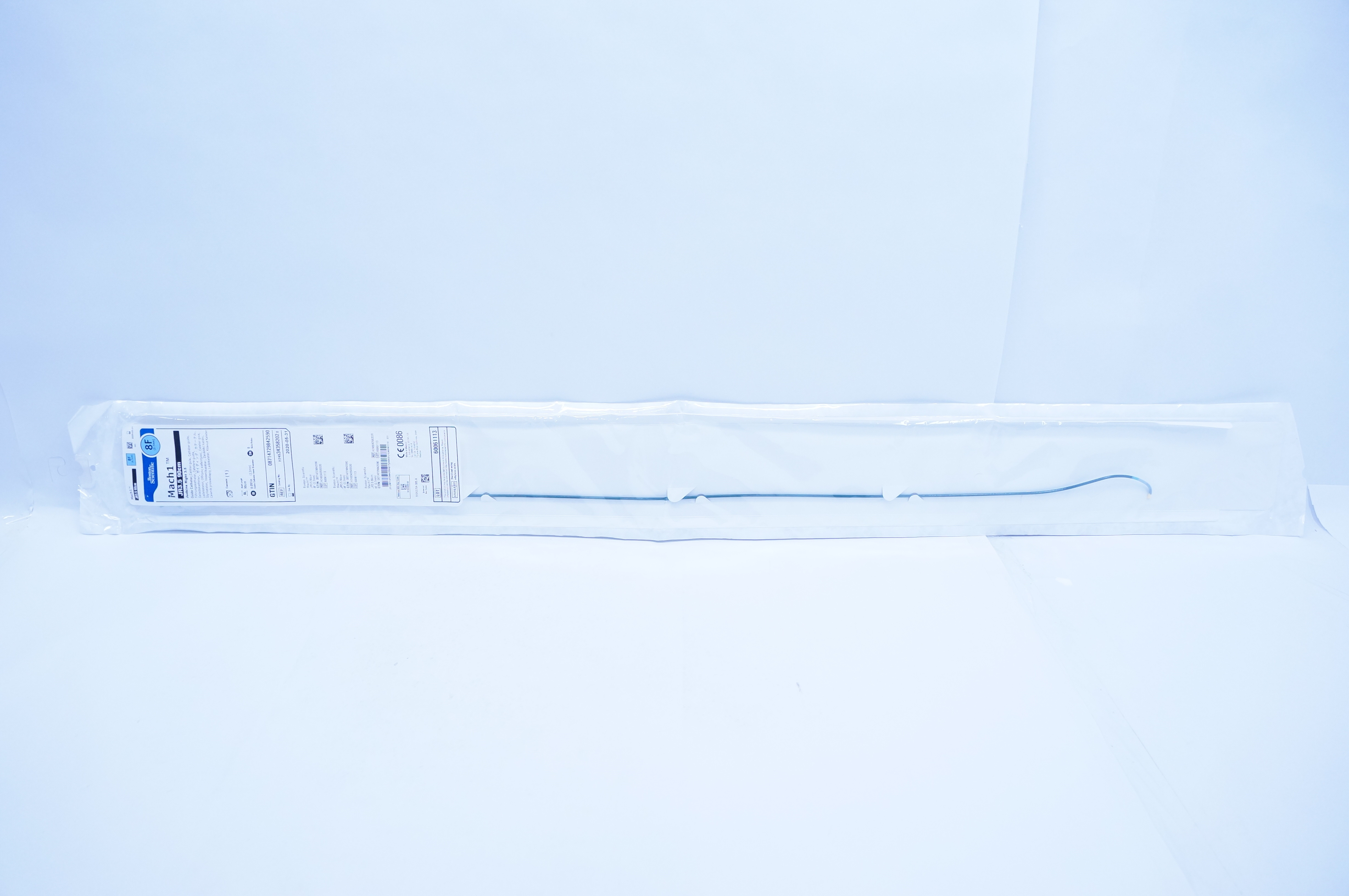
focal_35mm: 27
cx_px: 674
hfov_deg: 67.4
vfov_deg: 47.8
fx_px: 1011
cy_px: 448
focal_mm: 18
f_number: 4.5
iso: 800
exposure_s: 1/250
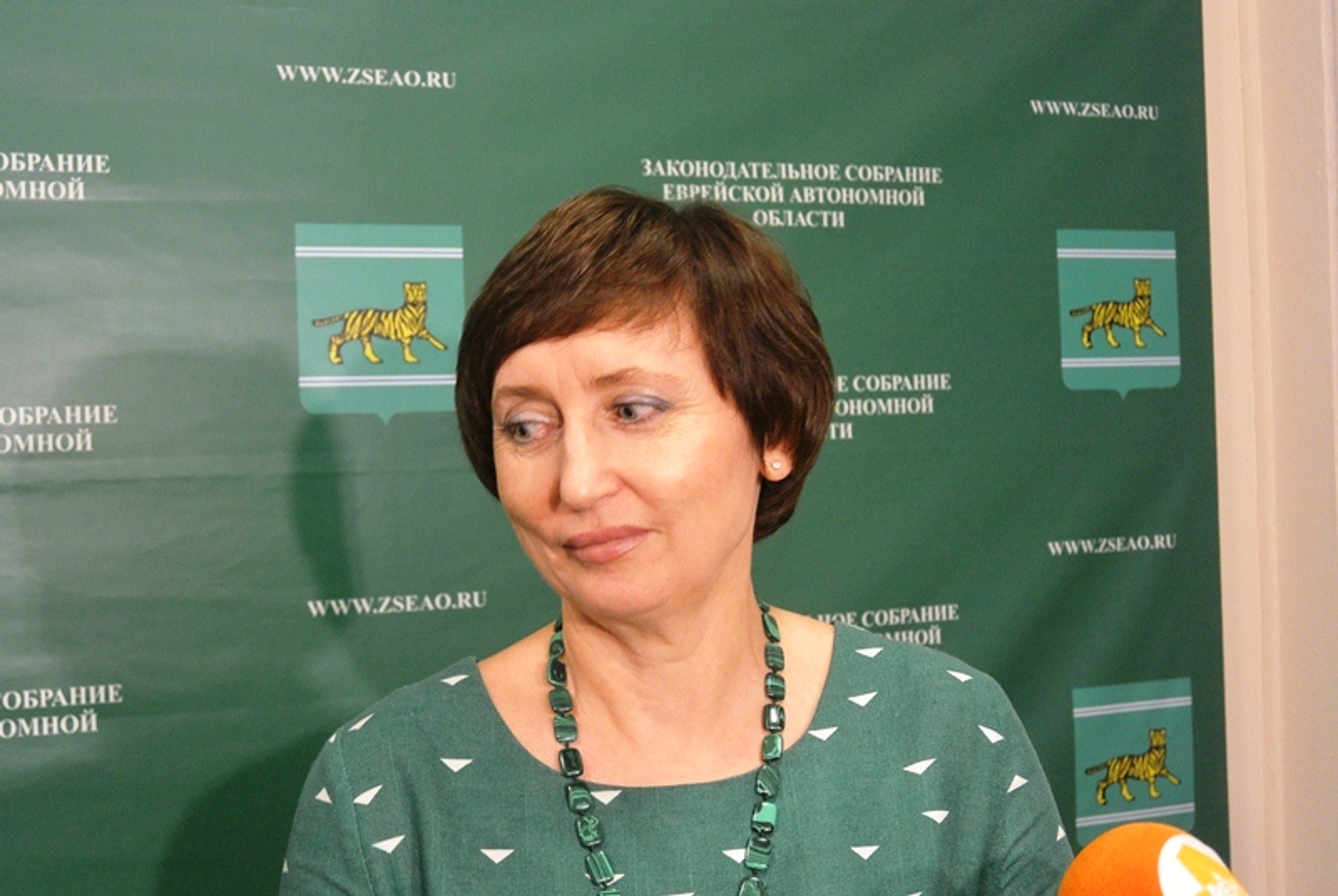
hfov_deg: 40.3
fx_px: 1824
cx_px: 669
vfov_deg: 27.6
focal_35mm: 49
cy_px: 448
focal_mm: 18.2
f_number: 4.5
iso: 800
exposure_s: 1/20
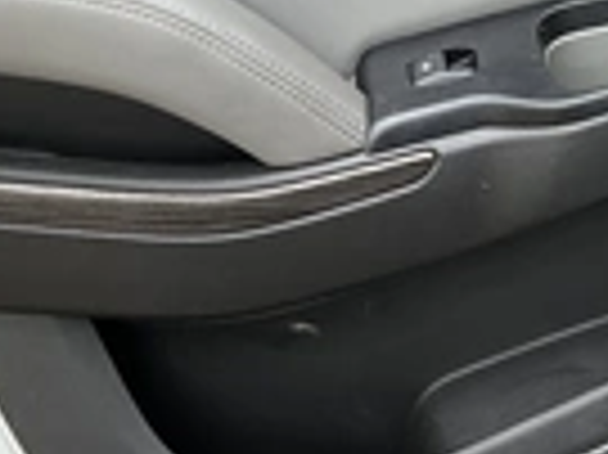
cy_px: 130
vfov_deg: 17.1
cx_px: 261
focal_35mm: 86
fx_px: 1509
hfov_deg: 22.8
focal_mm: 3
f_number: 1.8
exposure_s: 1/122
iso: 32
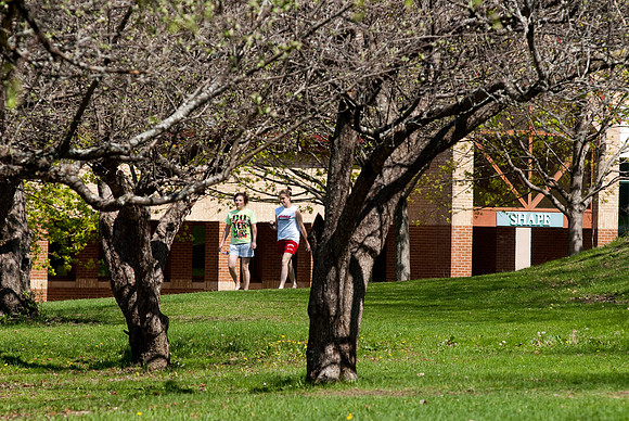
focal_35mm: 278
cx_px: 314
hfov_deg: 7.4
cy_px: 210
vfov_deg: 5.0
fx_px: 4853
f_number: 8
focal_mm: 185
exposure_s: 1/320
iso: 200
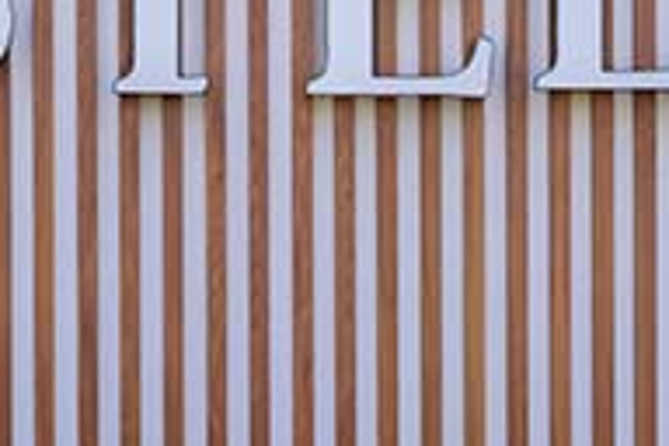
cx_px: -28
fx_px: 3252
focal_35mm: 175
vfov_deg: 7.8
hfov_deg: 11.6
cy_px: 547
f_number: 5
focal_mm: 35
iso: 180
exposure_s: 1/250
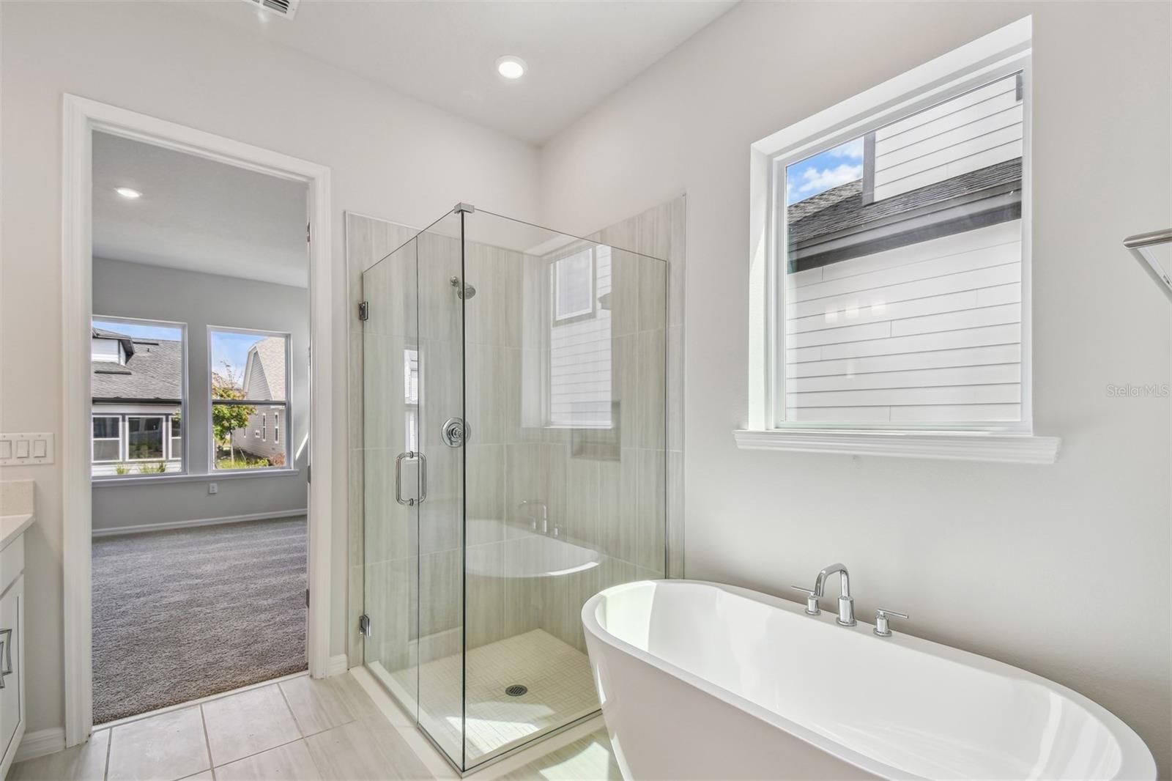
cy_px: 390
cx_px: 586
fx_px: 488
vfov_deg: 77.3
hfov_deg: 100.4
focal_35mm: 15
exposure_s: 1/100
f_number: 7.1
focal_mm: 10
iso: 100
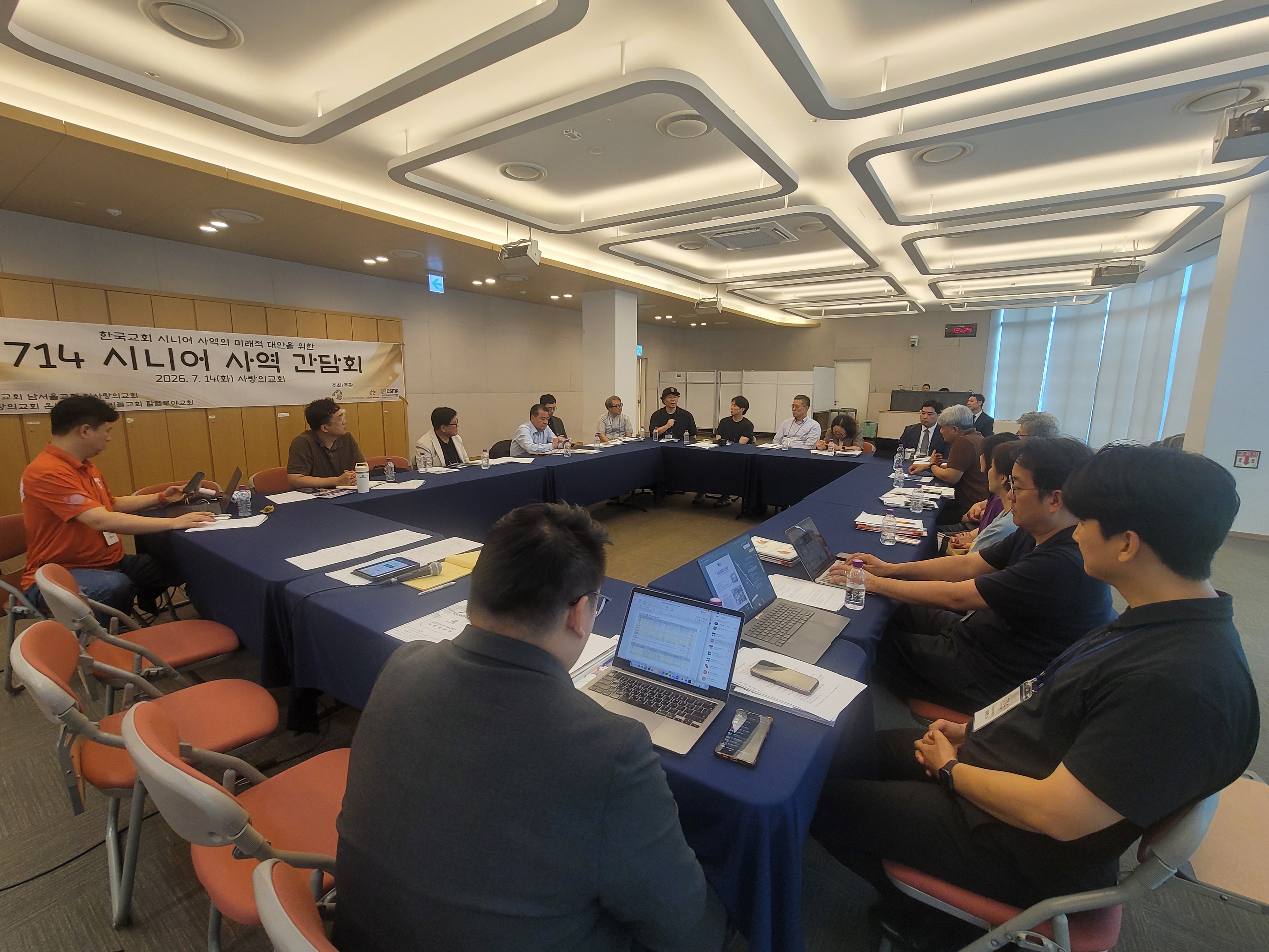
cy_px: 476
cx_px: 634
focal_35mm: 13
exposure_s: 1/60
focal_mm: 2.2
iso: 100
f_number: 2.2
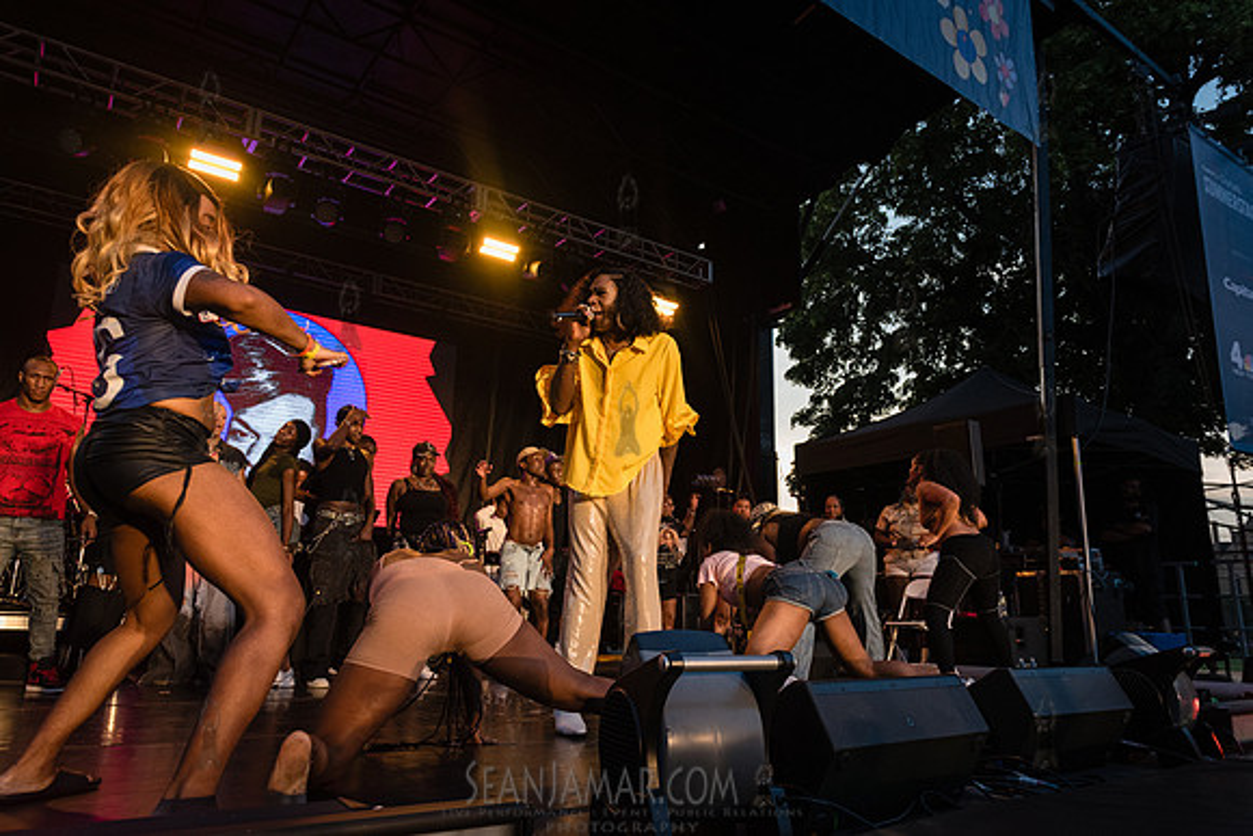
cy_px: 418
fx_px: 835
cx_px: 626
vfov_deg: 53.2
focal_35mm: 24
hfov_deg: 73.7
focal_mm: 24
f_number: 4
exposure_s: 1/640
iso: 2000
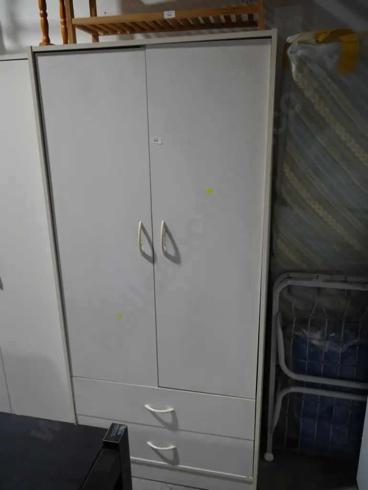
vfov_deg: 63.4
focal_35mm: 28
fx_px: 397
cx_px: 184
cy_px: 245
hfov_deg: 49.8
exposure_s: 1/80
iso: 200
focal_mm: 14
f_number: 3.5
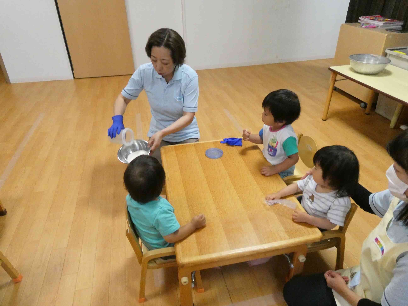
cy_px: 153
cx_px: 204
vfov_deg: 56.8
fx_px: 283
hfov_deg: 71.6
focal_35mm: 24
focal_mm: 4.3
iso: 1000
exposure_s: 1/60
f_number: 3.3
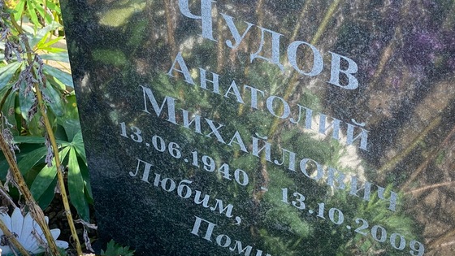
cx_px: 318
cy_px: 165
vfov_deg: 14.9
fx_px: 977
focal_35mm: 81
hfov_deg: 26.0
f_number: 2
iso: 20
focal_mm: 6
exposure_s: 1/256
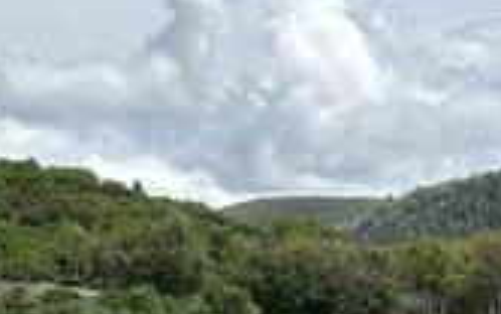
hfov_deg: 12.0
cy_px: 613
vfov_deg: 7.4
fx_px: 2323
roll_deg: +1.7
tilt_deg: -5.7
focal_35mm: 170
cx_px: 610
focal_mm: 5.7
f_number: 1.5
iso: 50
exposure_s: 1/4444
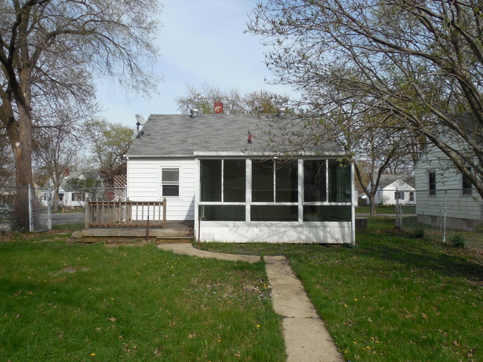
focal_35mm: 25
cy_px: 181
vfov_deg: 54.9
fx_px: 349
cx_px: 242
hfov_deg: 69.4
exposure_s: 1/1600
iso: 125
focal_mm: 4.5
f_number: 3.3
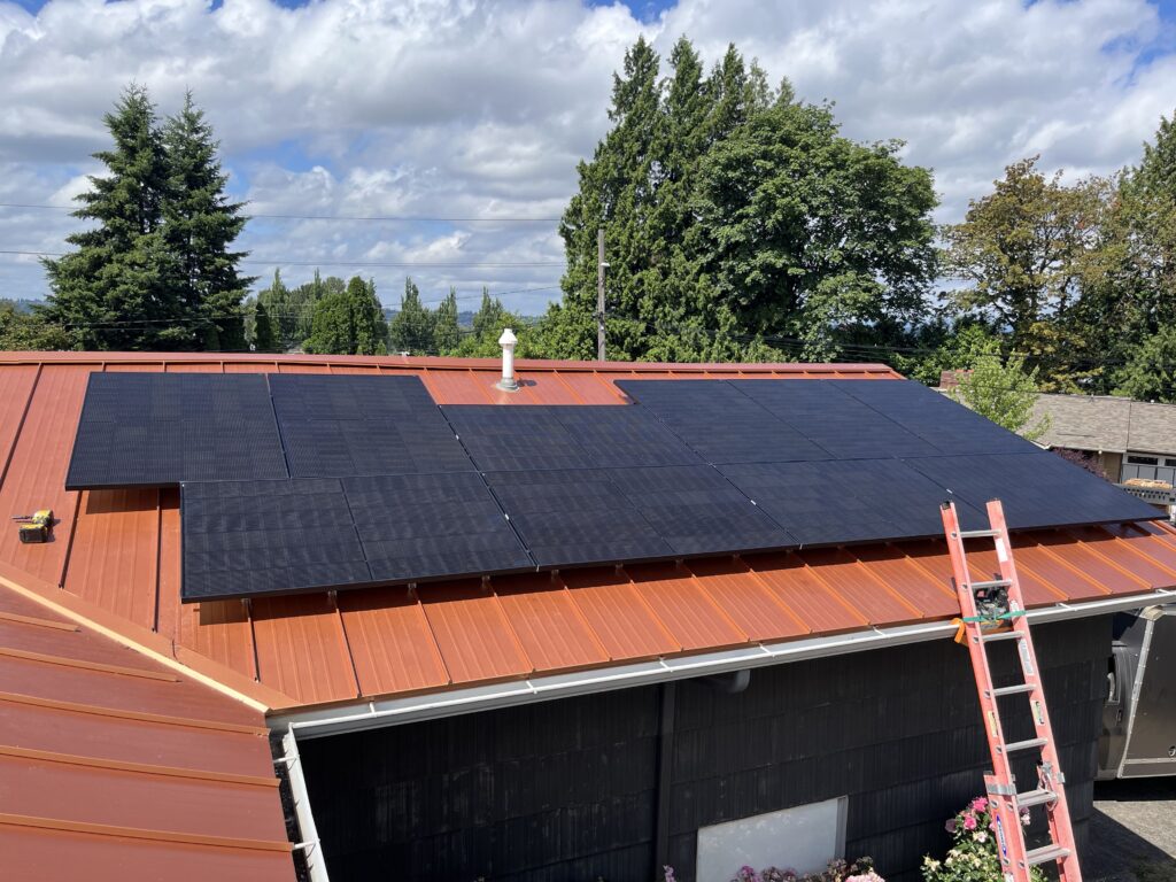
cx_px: 588
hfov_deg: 67.3
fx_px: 883
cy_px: 441
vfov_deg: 53.1
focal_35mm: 26
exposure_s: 1/2268
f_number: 1.6
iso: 50
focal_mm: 5.1
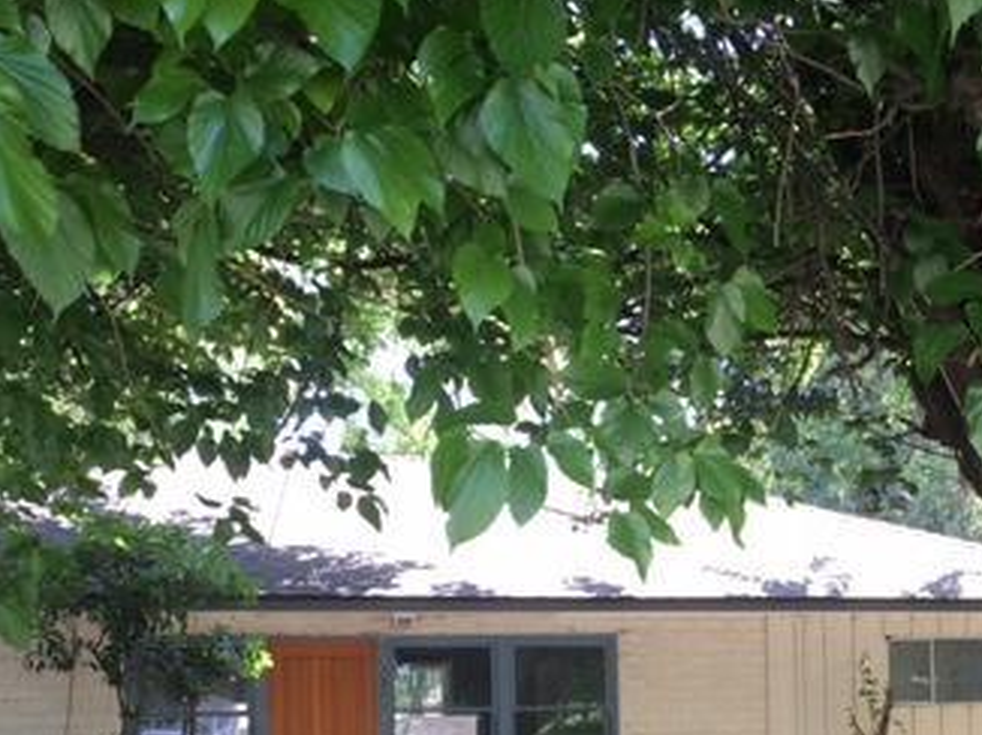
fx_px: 1616
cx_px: 813
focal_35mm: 57
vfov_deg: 24.6
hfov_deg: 32.7
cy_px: 705
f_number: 2.2
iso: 25
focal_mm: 4.15
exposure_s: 1/60
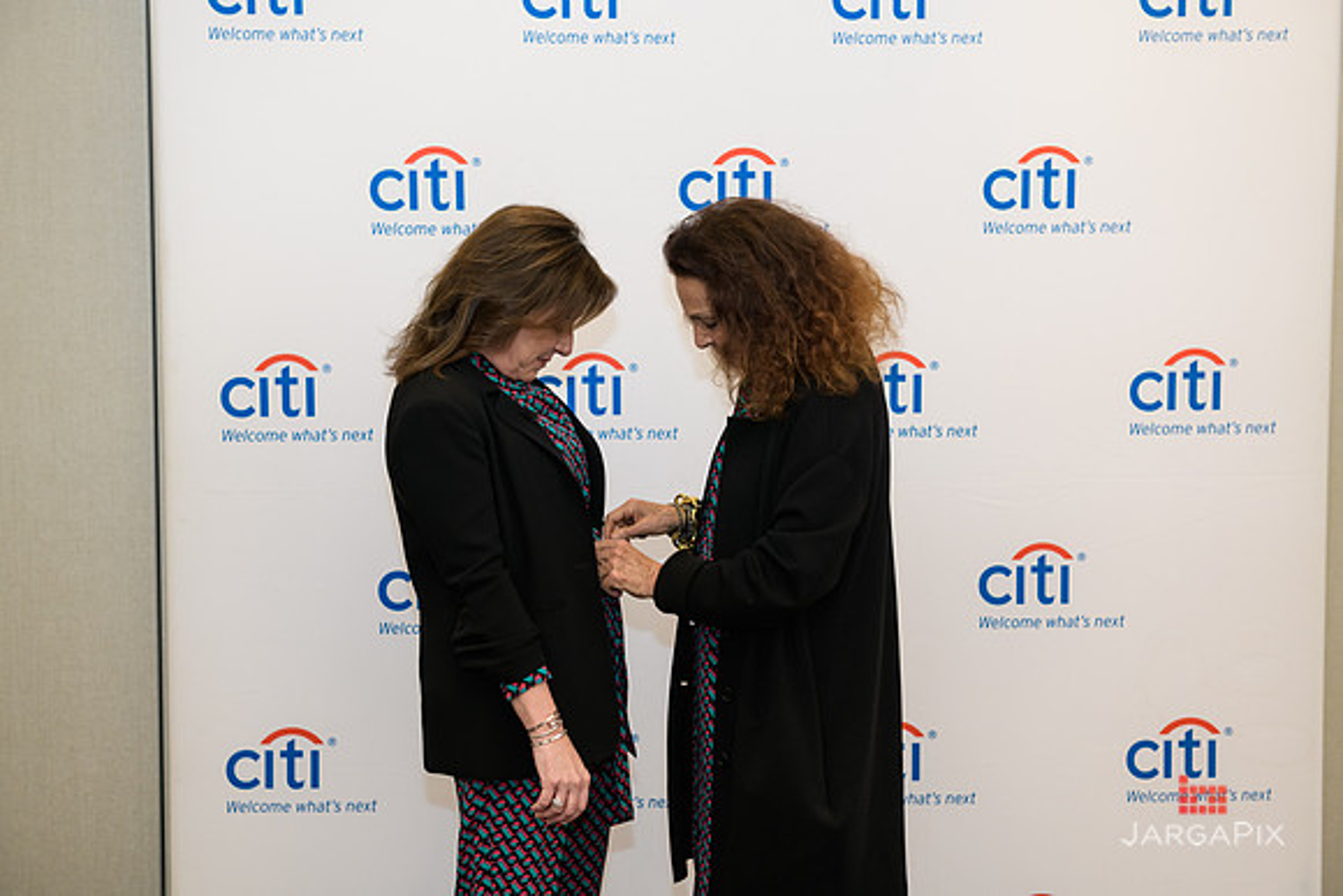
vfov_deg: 23.4
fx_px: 2164
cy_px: 448
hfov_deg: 34.5
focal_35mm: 58
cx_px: 672
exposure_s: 1/125
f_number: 4
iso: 800
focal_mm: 58
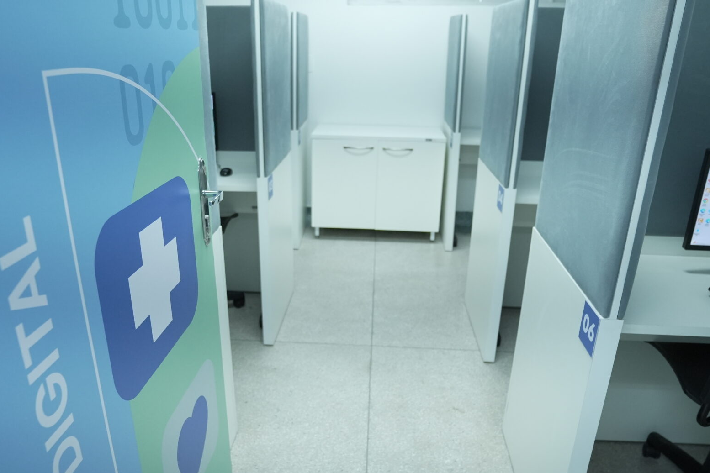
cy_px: 284
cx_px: 334
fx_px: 552
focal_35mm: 28
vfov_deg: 46.1
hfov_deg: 65.4
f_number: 2.8
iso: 2000
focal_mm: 17
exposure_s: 1/320
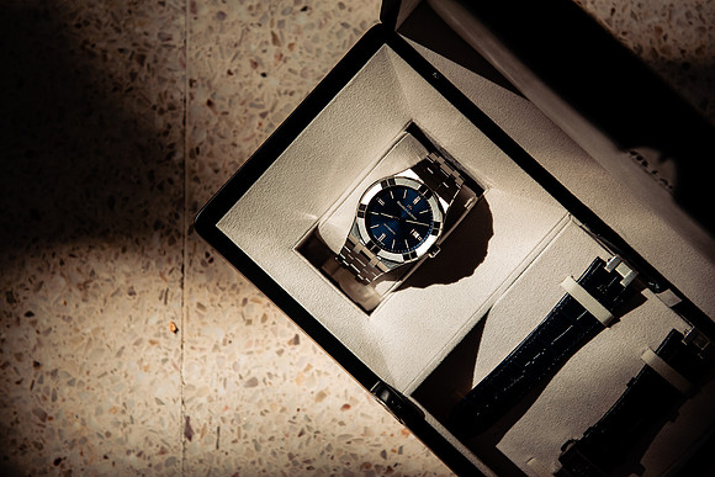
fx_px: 1232
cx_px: 358
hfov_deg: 32.4
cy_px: 238
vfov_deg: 21.9
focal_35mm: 62
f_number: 4
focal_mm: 62
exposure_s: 1/1000
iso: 640
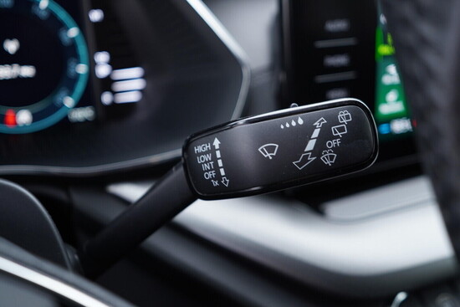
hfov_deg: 53.1
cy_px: 154
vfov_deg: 36.9
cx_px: 230
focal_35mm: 36
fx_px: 460
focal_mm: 24
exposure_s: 1/40
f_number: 2.8
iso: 250
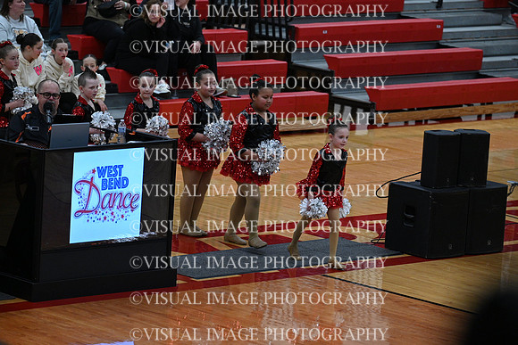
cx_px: 259
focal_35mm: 200
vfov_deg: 6.9
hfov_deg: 10.3
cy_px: 172
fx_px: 2878
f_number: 4
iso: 4000
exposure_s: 1/400
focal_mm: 200
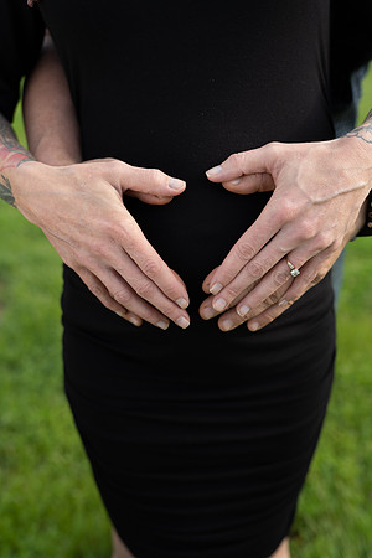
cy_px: 279
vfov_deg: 51.9
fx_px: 573
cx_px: 186
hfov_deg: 35.9
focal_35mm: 37
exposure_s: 1/125
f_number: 3.2
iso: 100
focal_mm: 37
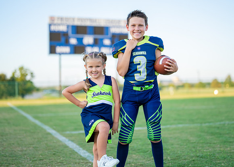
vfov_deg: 23.5
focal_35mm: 61
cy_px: 75
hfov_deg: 32.4
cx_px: 127
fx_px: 402
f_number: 1.2
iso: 160
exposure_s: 1/1600
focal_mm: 50
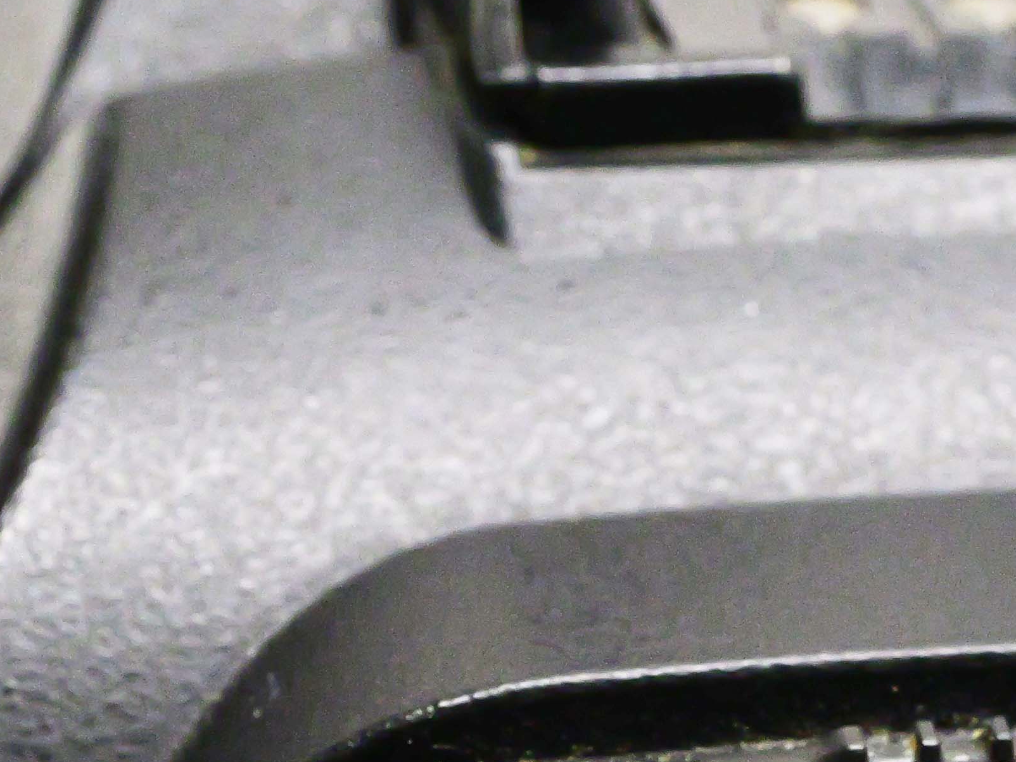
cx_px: 813
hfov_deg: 9.1
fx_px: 6342
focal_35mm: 216
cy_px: 1150
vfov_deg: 6.8
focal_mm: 30
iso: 1600
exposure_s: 1/80
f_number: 8
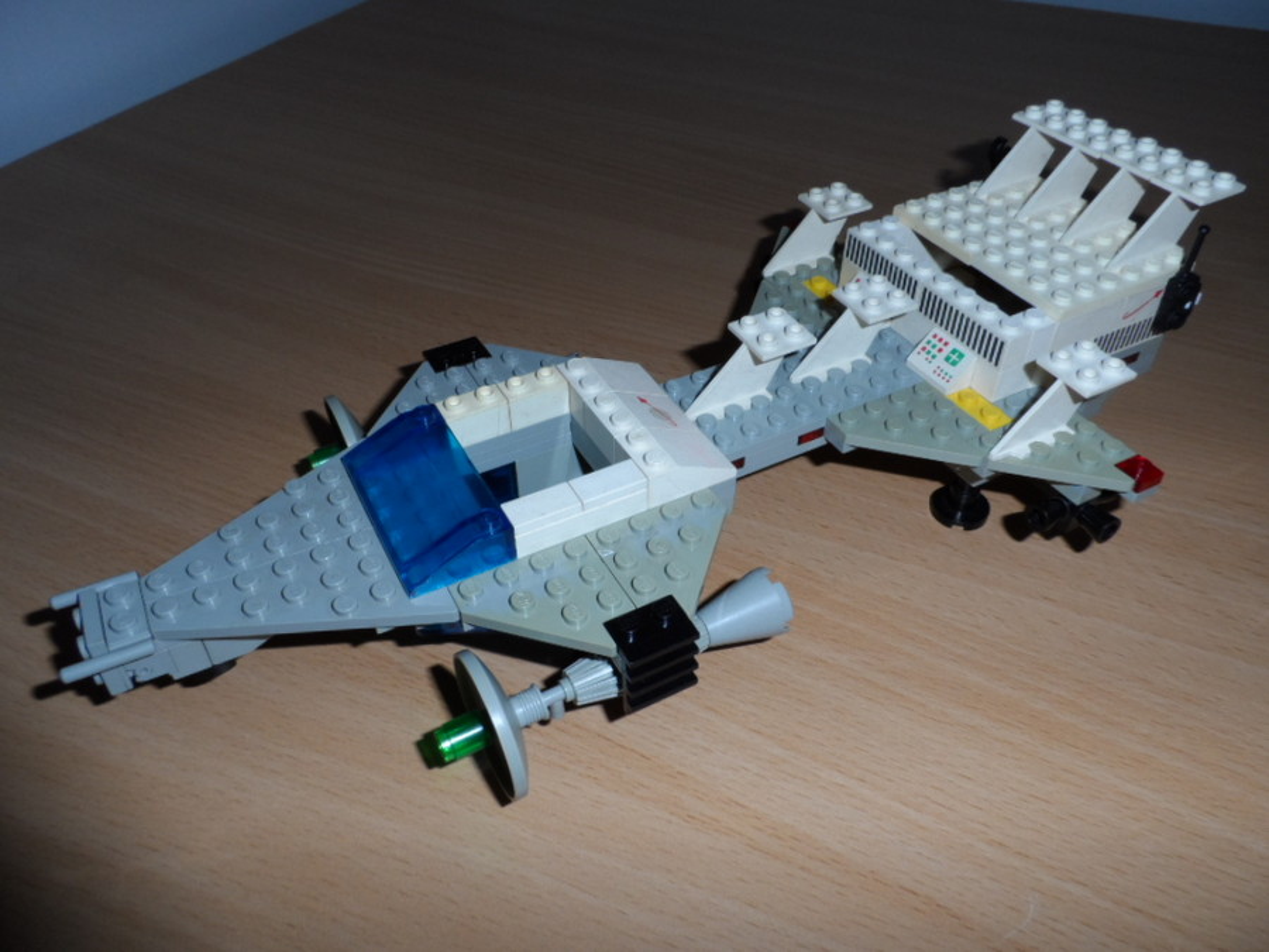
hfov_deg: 71.6
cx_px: 634
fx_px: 880
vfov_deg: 56.8
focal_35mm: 24
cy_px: 476
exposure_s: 1/30
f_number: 3.2
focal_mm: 4
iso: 100
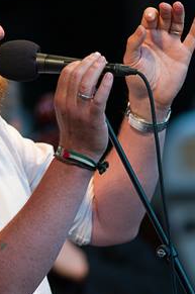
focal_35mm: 743
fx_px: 6058
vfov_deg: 2.8
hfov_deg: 1.8
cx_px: 49
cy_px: 235
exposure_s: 1/1250
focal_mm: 300
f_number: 2.8
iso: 1250
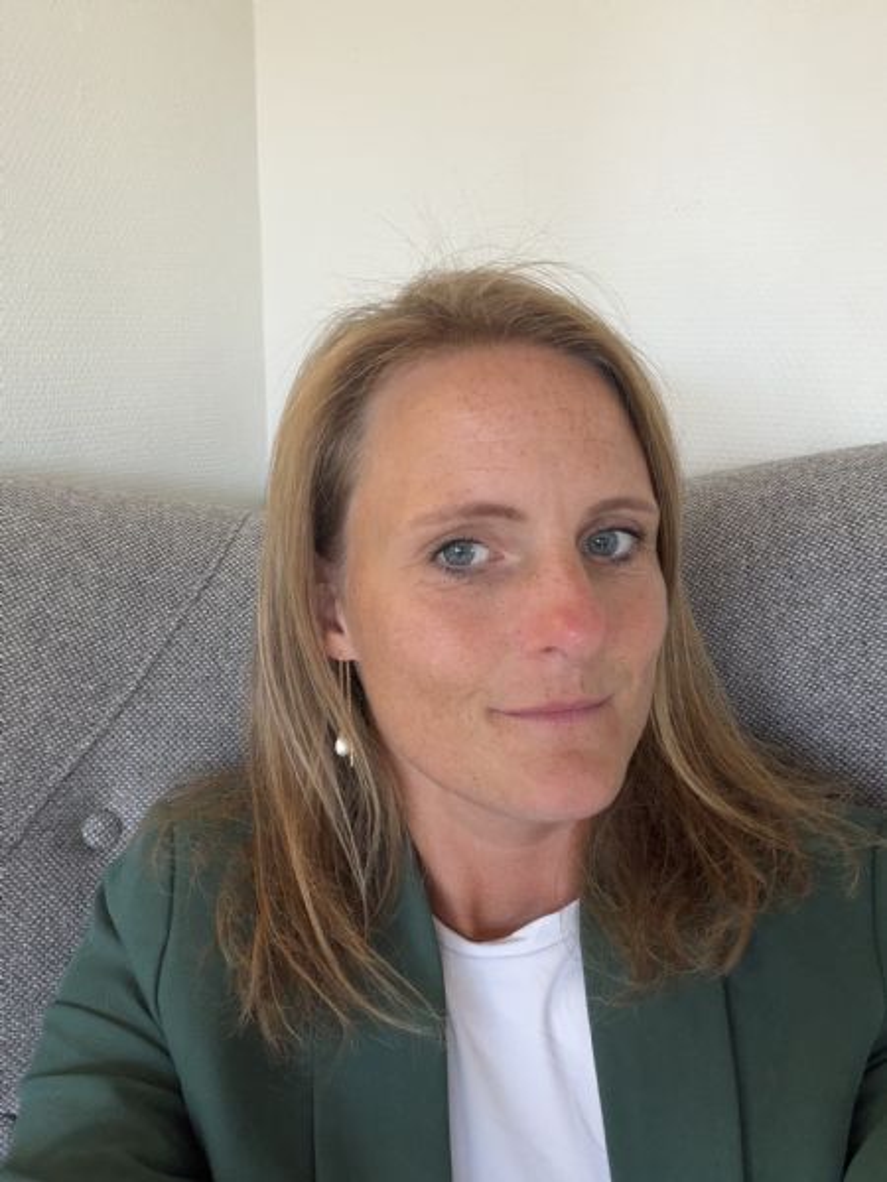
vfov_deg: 60.0
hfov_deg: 46.8
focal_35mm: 30
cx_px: 444
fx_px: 1025
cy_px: 591
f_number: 1.9
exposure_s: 1/60
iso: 125
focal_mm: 2.71
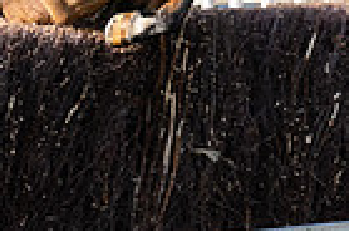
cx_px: -245
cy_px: 78
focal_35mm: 512
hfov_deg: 4.0
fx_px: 4952
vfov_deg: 2.7
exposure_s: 1/1250
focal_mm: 70
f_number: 4
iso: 400
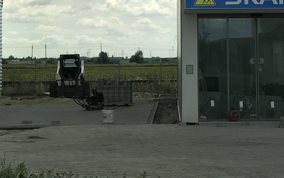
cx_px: 170
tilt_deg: +1.4
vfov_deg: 13.4
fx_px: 751
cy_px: 32
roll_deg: +0.2
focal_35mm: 97
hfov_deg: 21.4
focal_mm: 3.99
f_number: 1.8
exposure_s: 1/1330
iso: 20
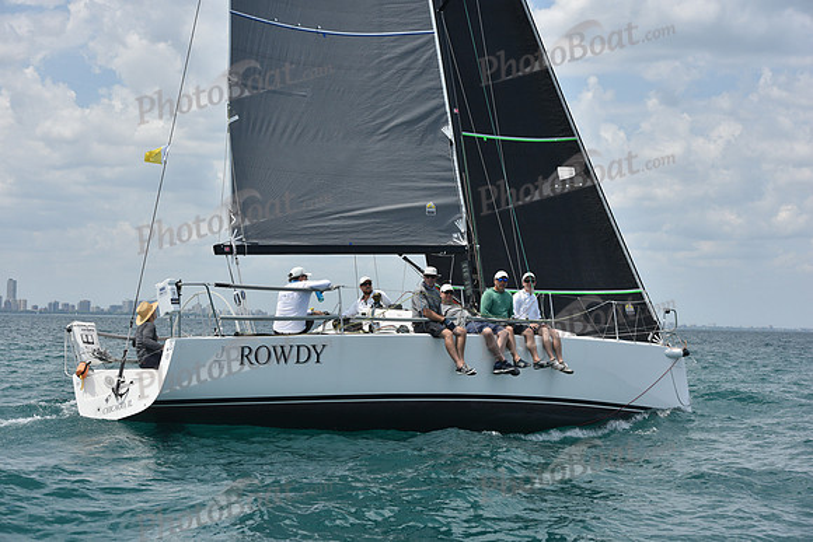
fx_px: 1581
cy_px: 271
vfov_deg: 19.5
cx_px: 406
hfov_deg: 28.8
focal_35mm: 70
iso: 250
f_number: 8
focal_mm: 70
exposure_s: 1/1250
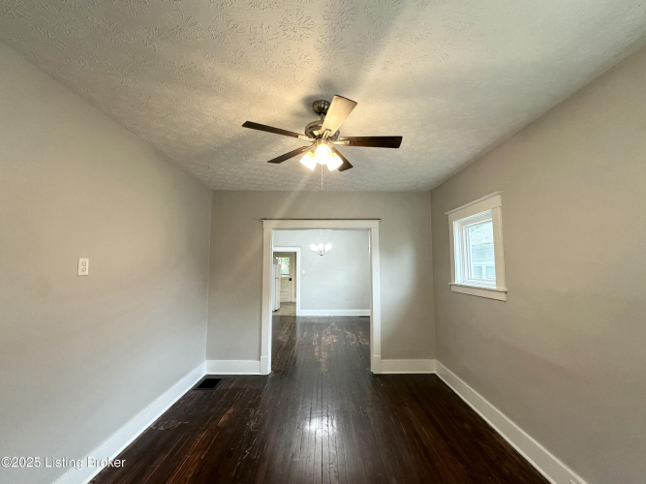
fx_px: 261
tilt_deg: +5.9
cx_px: 323
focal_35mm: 14
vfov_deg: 85.7
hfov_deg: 102.1
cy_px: 242
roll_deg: -2.3
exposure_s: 1/99
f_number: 2.2
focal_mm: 2.22
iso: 200
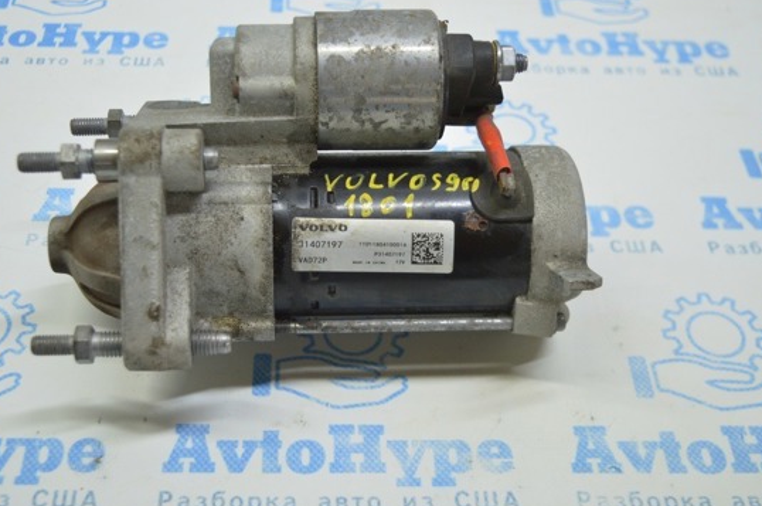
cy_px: 237
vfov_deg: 26.9
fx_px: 1057
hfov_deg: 39.5
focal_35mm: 50
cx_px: 319
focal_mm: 28
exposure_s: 1/40
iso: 400
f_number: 4.2
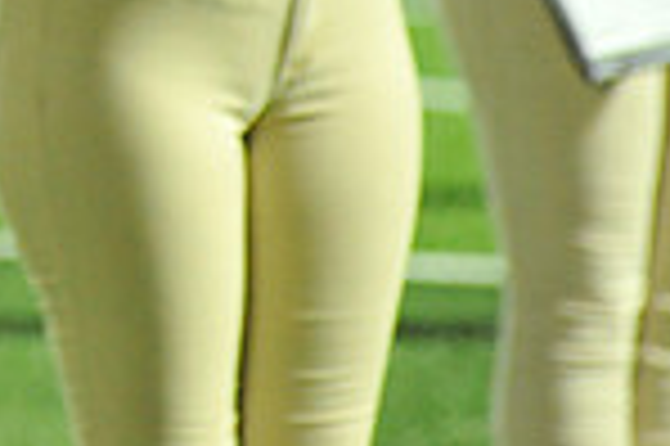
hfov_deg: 2.6
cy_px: -401
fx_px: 14482
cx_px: -540
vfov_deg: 1.8
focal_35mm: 779
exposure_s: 1/250
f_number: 5.6
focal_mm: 200
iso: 5000
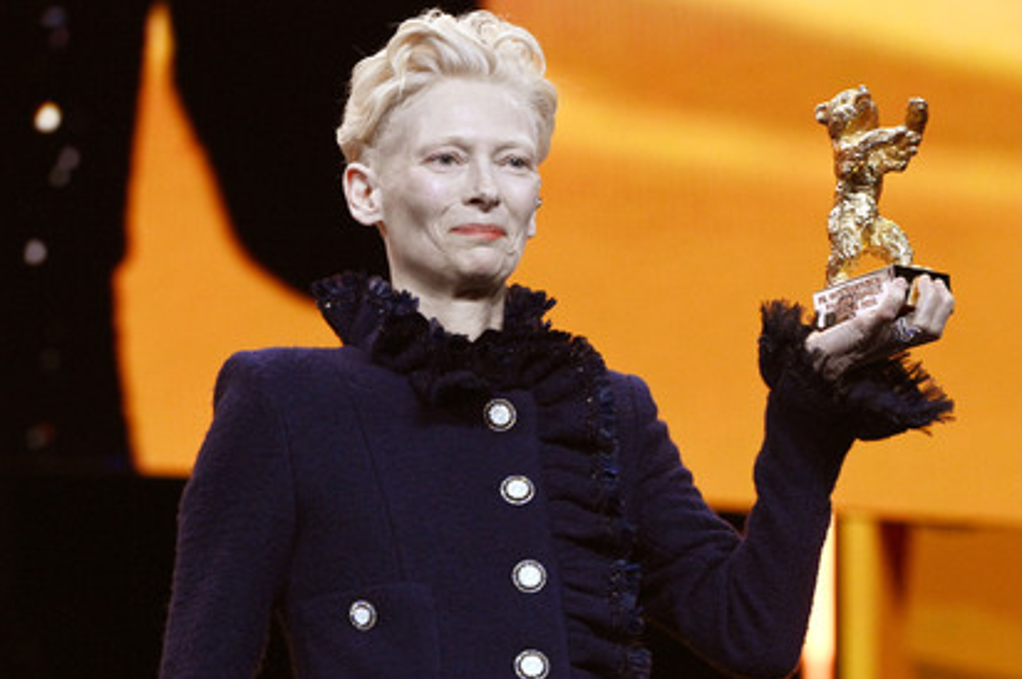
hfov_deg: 9.4
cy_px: 327
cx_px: 475
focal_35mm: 219
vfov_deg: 6.3
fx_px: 6212
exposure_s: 1/250
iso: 6400
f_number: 5
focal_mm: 200
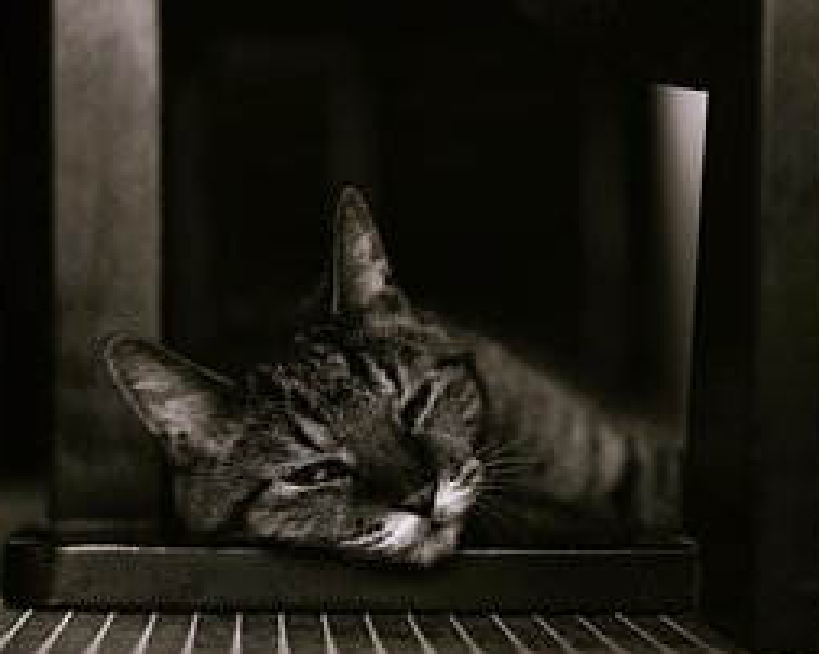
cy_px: 492
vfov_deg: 16.1
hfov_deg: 20.2
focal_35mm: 95
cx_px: 329
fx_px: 2301
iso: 3200
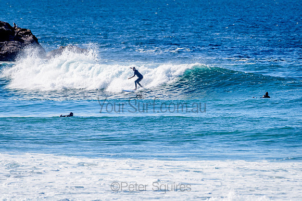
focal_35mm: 613
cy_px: 88
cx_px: 148
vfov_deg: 2.2
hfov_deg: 3.4
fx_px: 5146
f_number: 5.6
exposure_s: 1/4000
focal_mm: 500
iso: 280
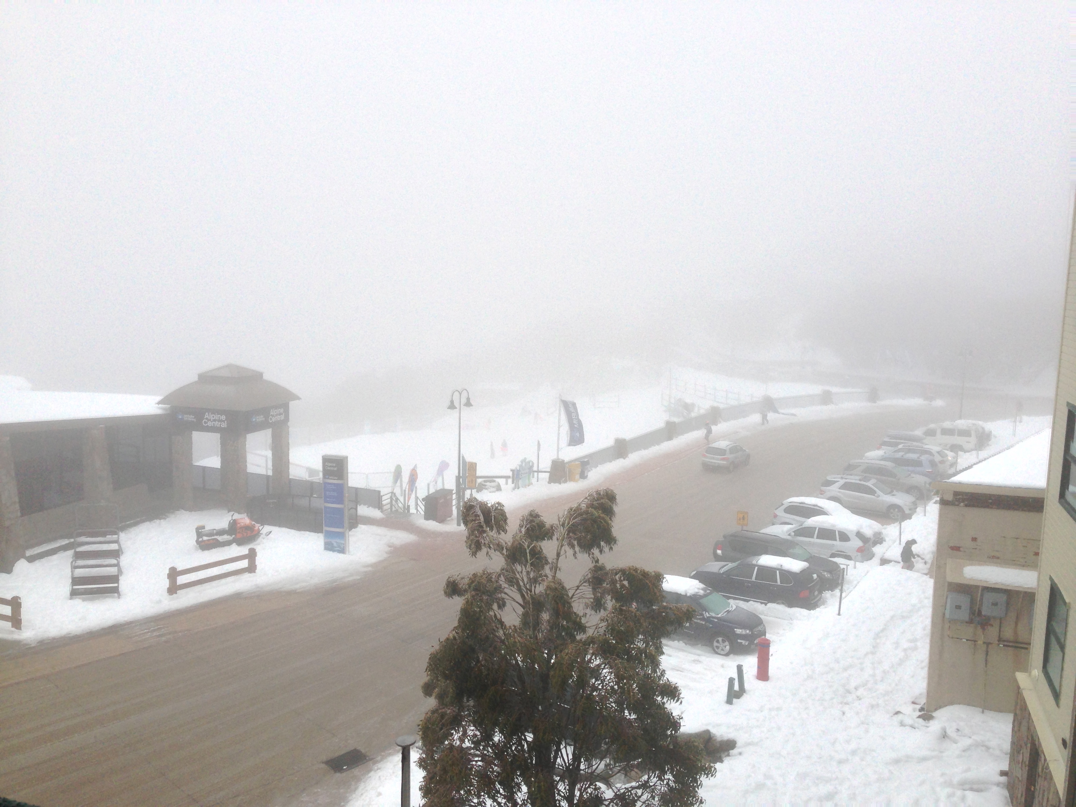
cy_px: 404
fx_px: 1026
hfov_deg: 55.4
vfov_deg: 42.9
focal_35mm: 33
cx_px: 538
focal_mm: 4.13
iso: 50
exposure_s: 1/272
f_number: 2.4
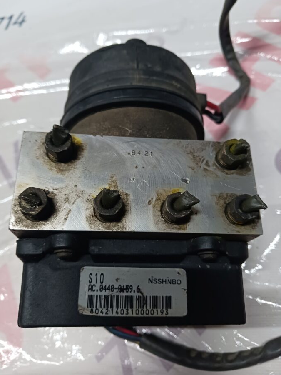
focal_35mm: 28
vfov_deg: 63.4
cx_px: 145
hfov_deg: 49.7
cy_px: 184
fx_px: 303
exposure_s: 1/25
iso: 320
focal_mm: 4
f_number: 1.8
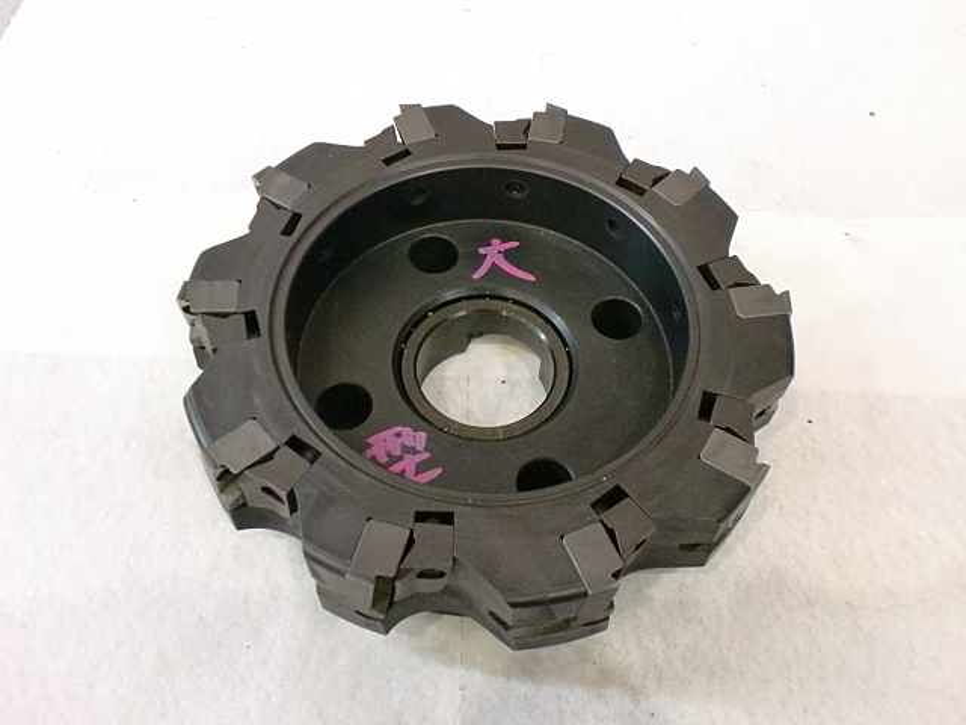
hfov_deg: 52.6
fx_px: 977
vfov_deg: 40.7
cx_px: 483
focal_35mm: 35
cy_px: 362
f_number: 3.1
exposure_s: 1/60
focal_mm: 6.3
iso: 500
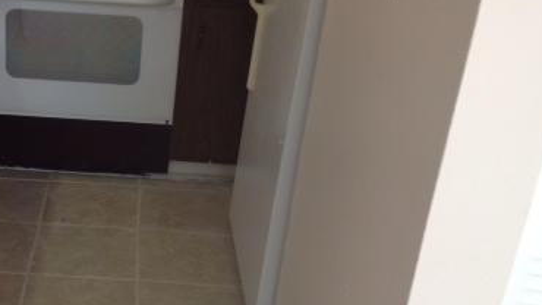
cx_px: 117
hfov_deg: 31.2
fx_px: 948
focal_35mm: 66
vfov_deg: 18.2
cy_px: 179
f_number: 2.4
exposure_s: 1/24
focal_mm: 4.28
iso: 50
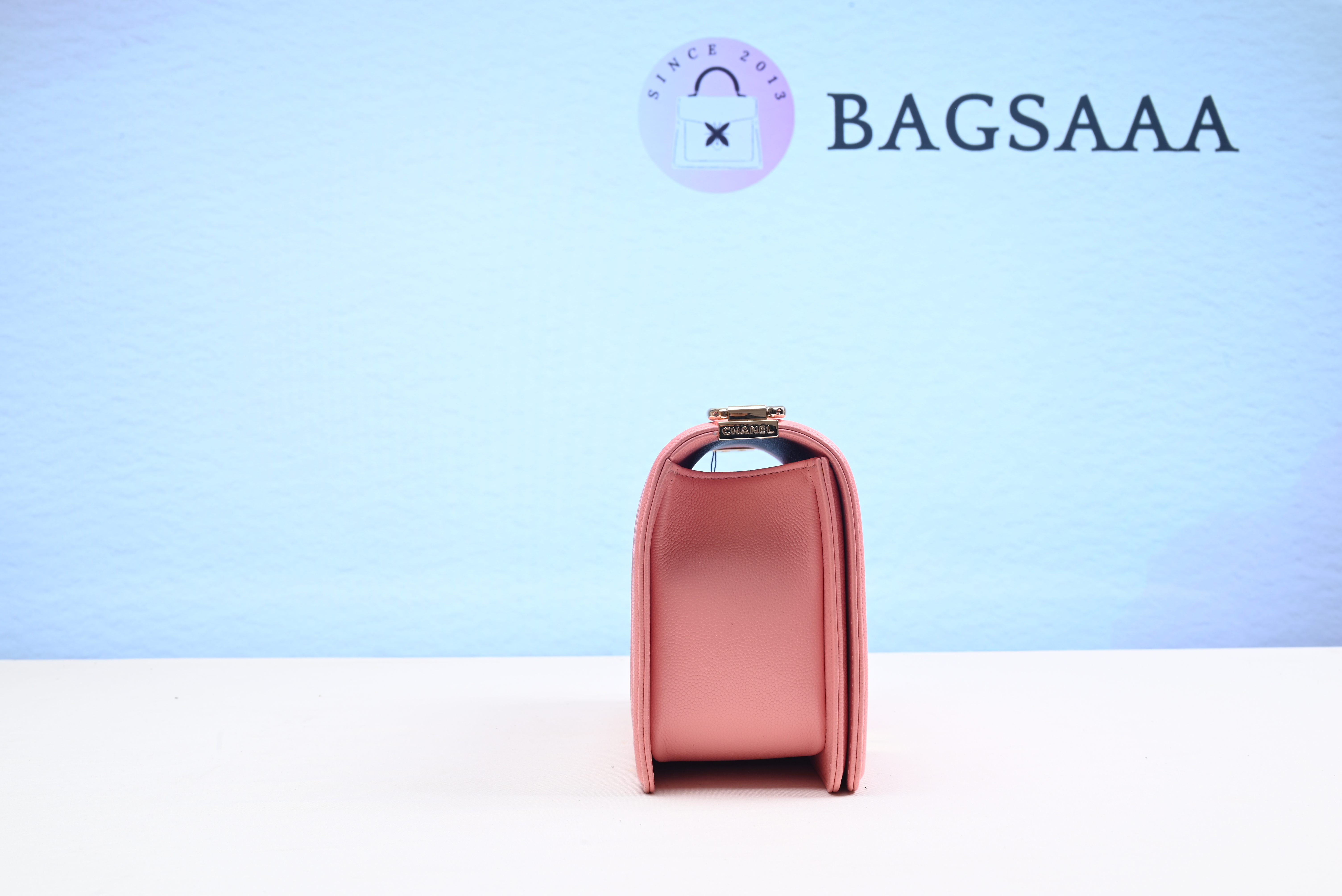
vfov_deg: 34.2
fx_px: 1454
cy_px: 448
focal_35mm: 39
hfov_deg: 49.5
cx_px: 671
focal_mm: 39
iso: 100
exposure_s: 1/2
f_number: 16
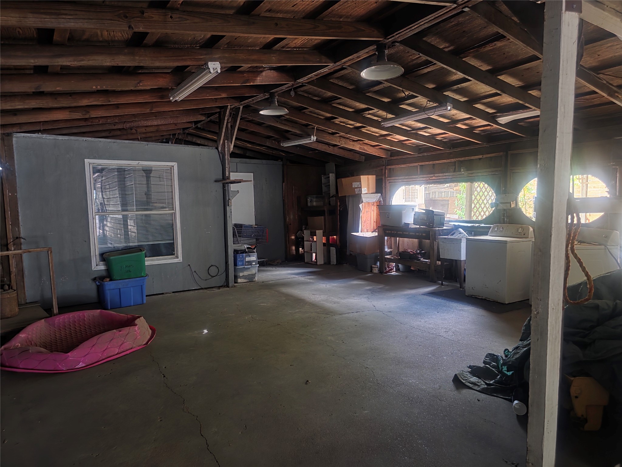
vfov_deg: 58.9
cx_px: 311
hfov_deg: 73.9
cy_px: 234
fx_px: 413
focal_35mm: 23
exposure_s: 1/60
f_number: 1.7
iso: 800
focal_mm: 6.3
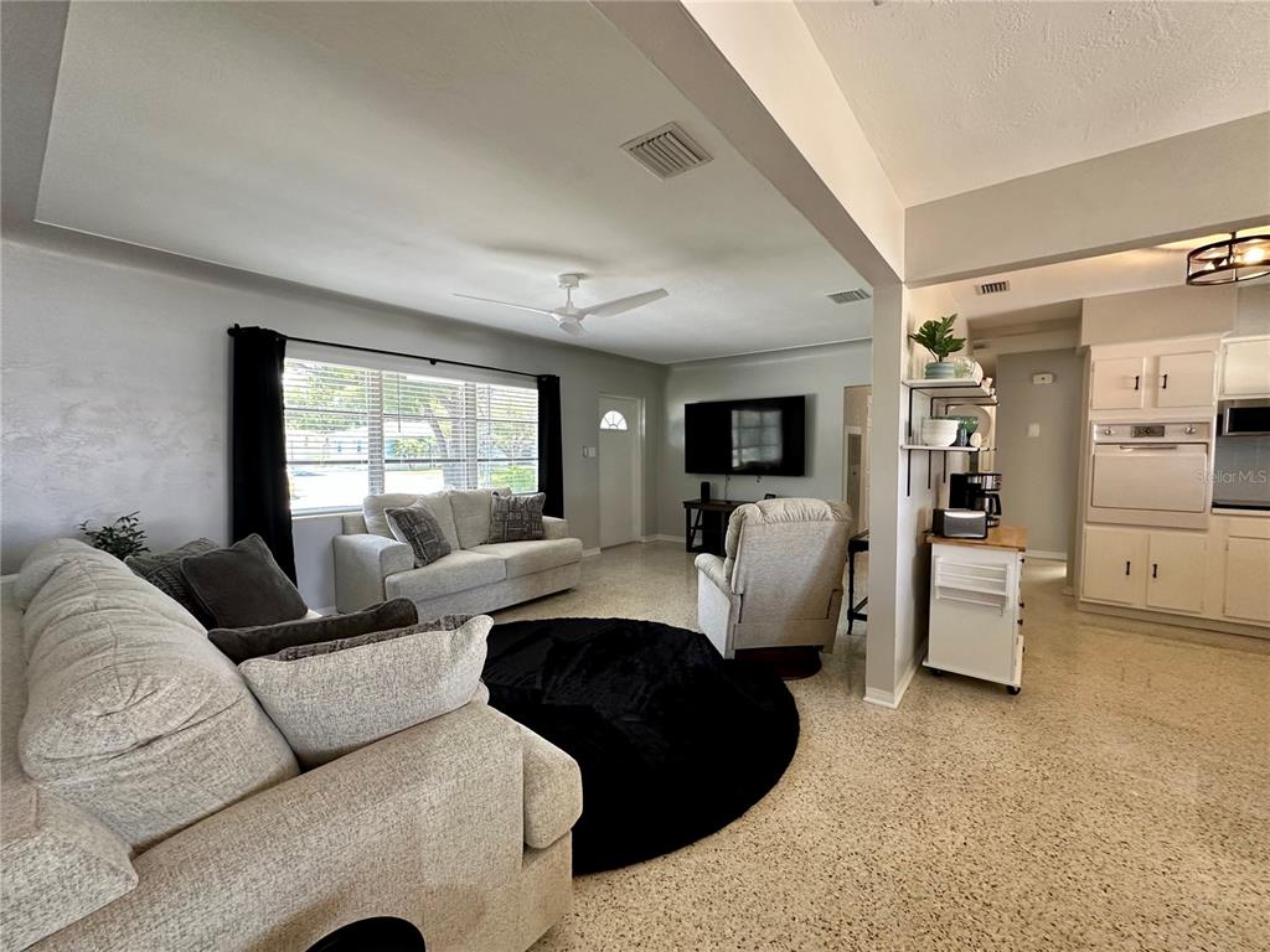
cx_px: 635
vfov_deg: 85.7
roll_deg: -0.2
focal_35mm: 14
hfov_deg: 102.1
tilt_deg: -1.9
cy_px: 476
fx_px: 514
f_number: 2.2
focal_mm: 2.22
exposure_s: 1/120
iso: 250
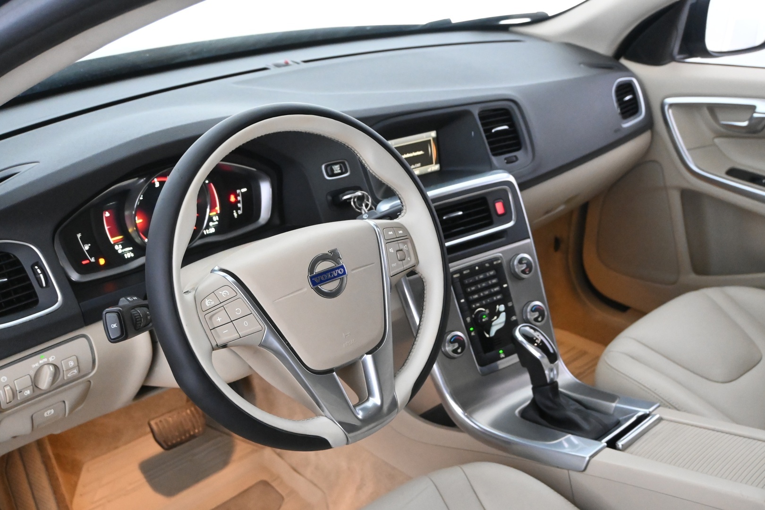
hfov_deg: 52.2
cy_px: 255
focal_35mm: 37
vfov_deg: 36.2
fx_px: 781
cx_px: 382
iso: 6400
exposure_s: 1/50
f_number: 4.5
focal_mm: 24.5
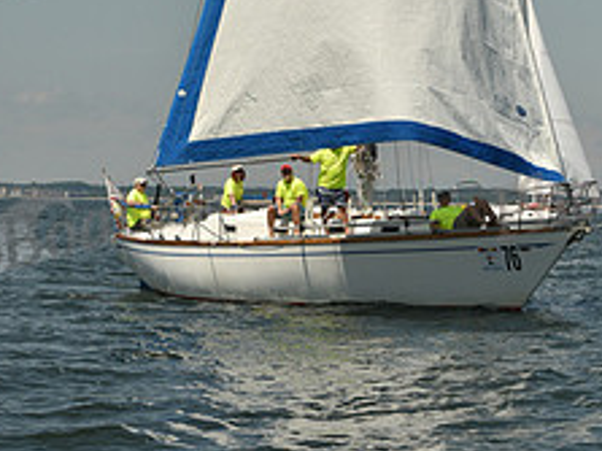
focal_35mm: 175
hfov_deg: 11.3
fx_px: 3042
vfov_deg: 8.3
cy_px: -205
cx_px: 352
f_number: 10
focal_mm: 70
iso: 320
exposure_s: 1/1600
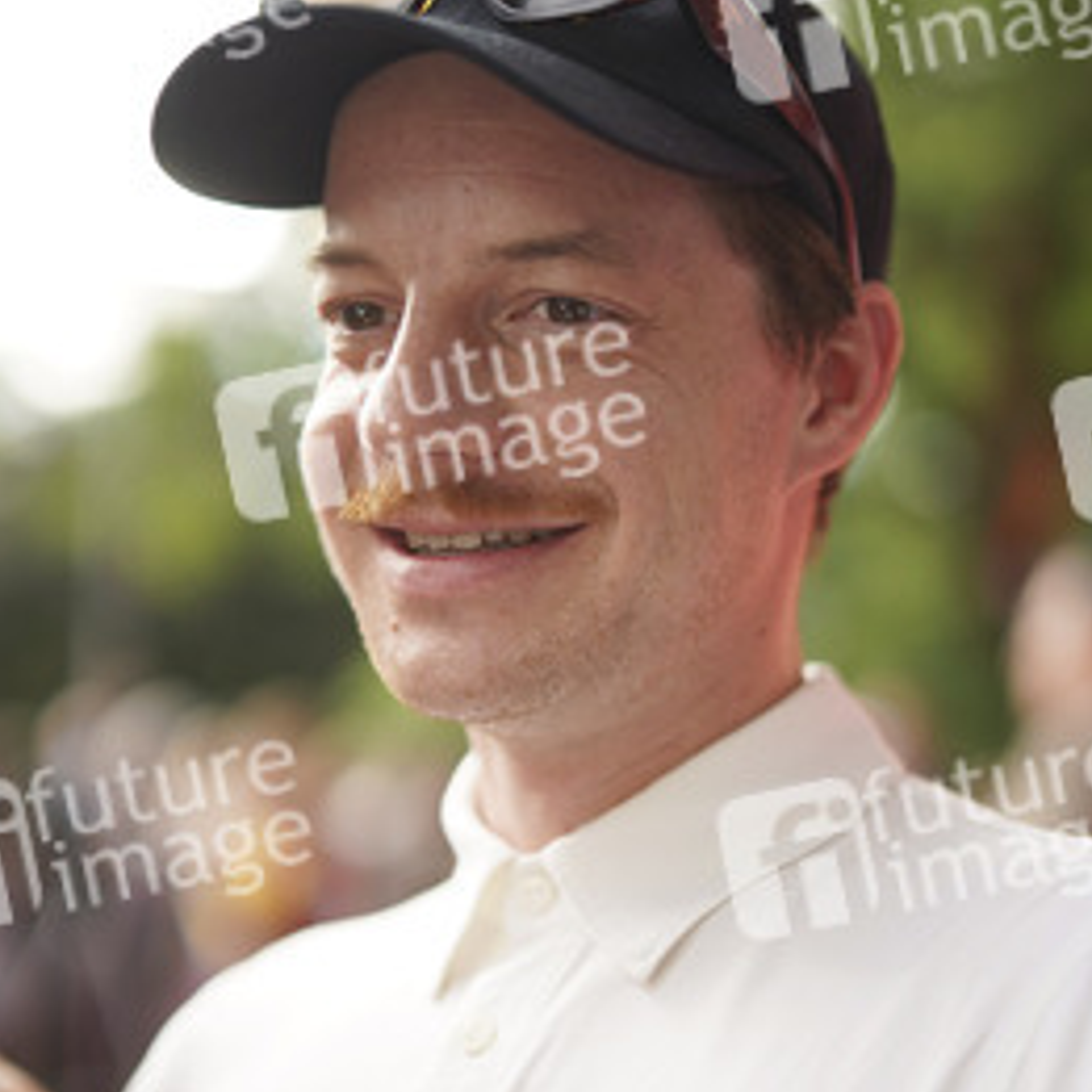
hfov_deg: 26.5
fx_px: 2320
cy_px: 632
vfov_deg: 26.5
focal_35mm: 65
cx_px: 552
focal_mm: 50
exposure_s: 1/2000
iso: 320
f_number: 1.8
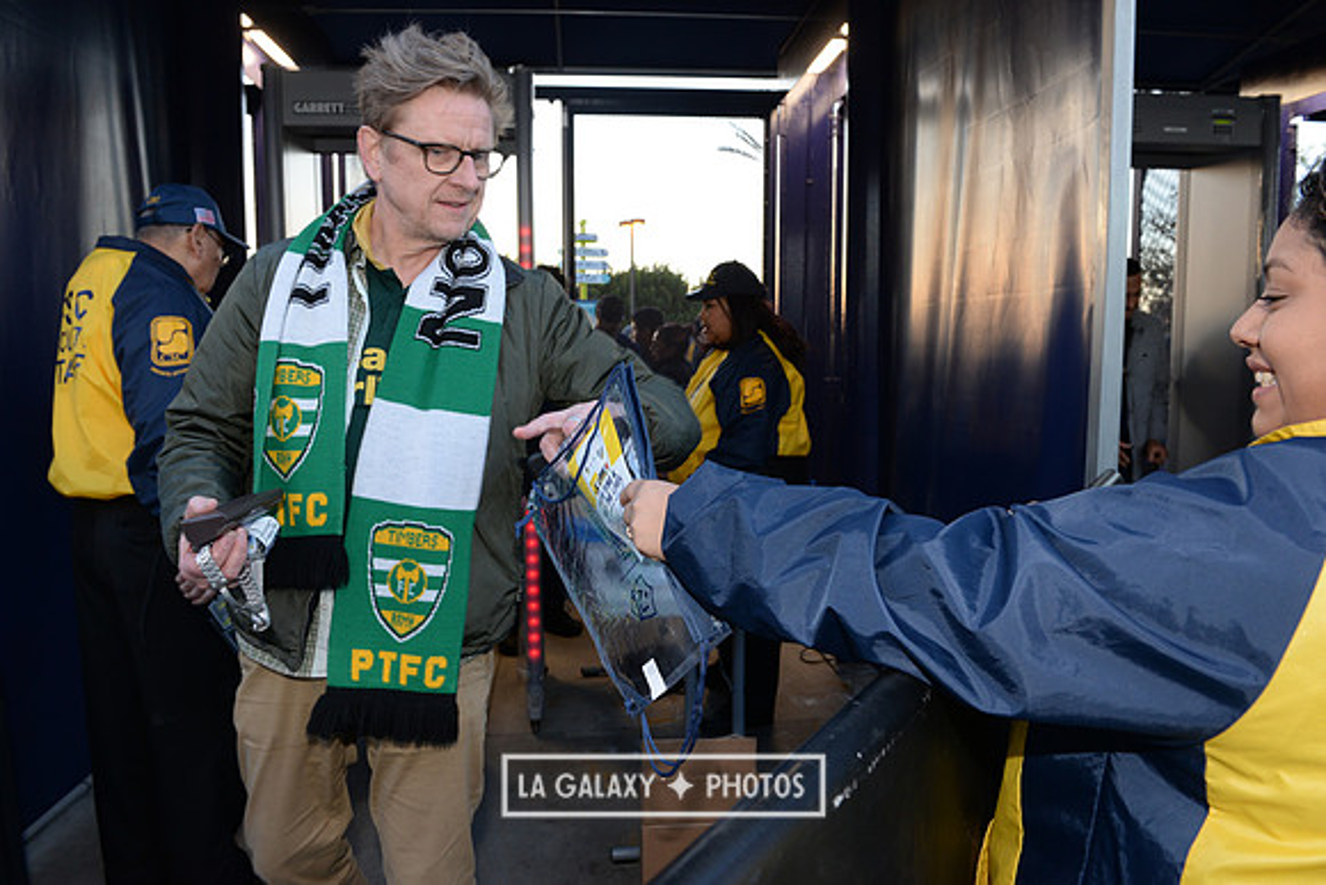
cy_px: 442
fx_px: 995
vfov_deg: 48.0
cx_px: 663
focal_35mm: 27
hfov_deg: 67.4
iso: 800
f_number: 7.1
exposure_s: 1/80
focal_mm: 27
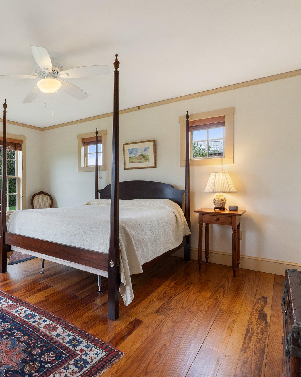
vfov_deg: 75.0
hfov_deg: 57.3
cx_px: 51
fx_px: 245
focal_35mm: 22
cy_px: 191
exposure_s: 1/15
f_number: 8
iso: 800
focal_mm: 10
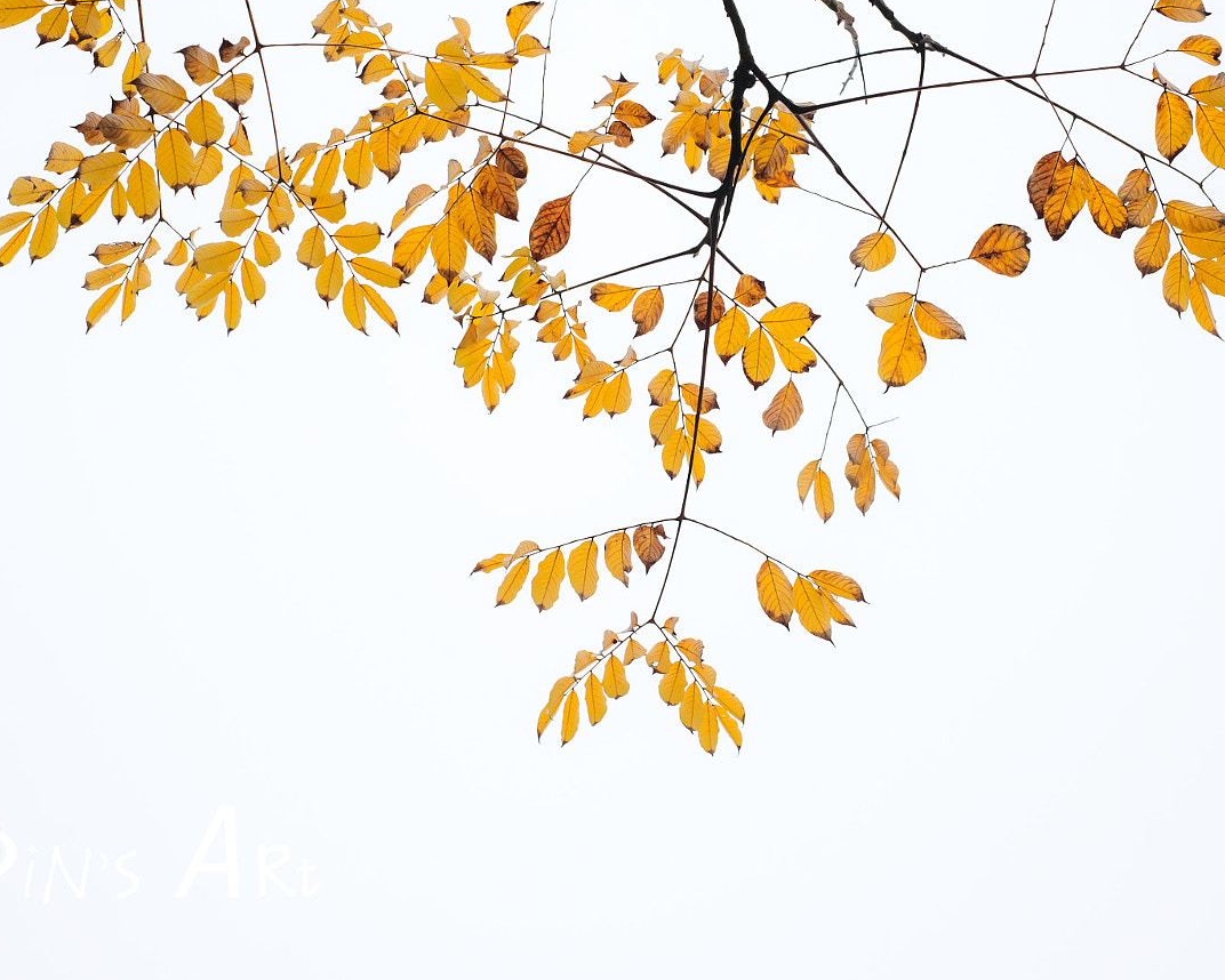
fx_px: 2538
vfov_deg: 21.8
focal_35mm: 70
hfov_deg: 27.1
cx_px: 630
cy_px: 395
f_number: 5.6
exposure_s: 1/250
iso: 1600
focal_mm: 50
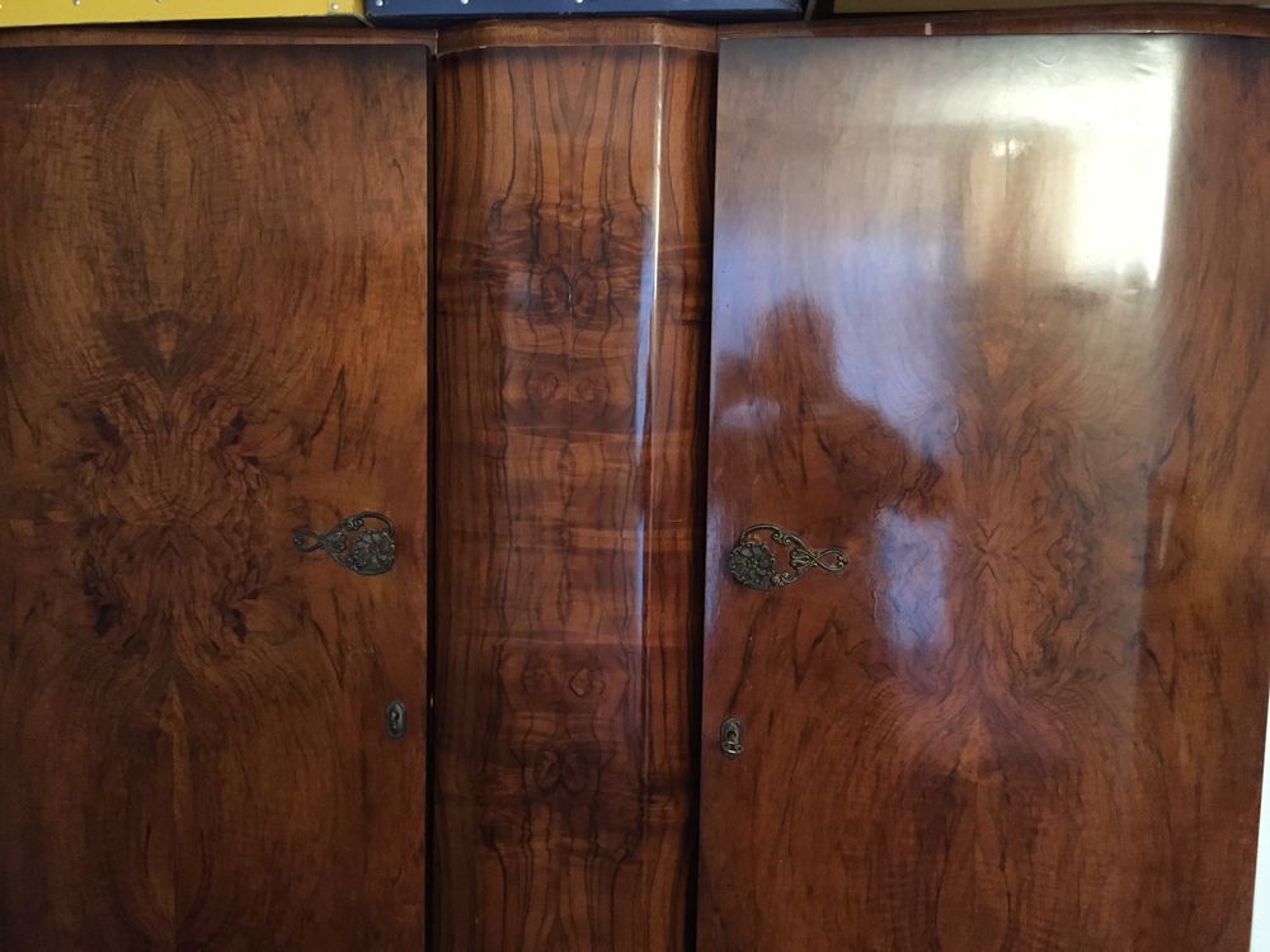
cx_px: 635
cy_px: 476
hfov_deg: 61.7
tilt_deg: -5.5
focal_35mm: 29
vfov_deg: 48.2
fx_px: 1064
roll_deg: -1.7
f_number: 2.2
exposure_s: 1/17
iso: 320
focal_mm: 4.15
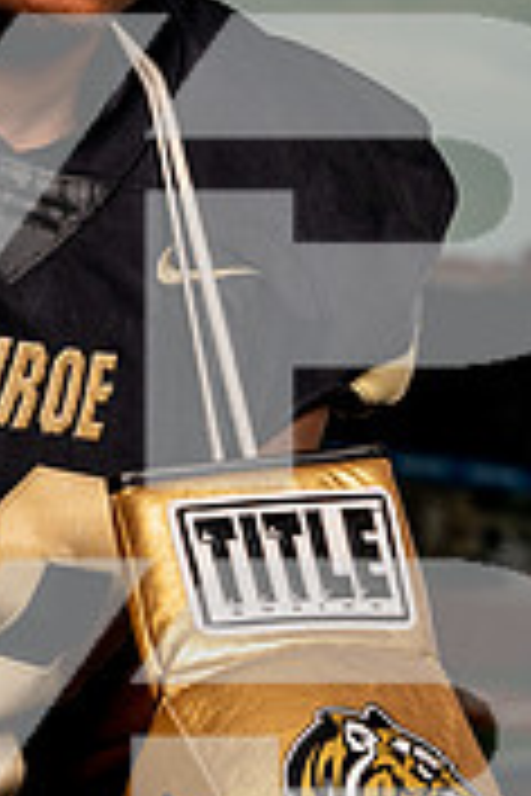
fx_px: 4425
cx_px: 58
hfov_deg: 6.9
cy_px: 254
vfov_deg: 10.3
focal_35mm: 200
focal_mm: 61
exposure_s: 1/320
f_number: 5.6
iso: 100
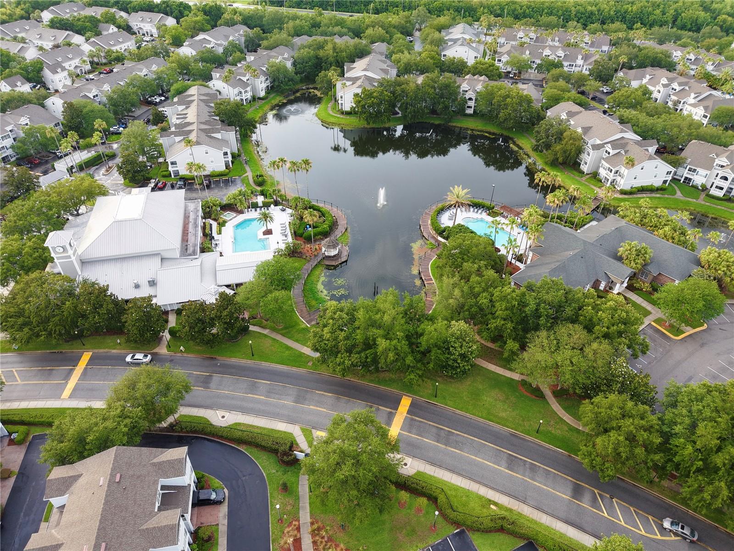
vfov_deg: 56.8
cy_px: 276
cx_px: 367
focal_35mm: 24
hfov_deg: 71.6
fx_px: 509
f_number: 1.8
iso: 140
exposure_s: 1/250
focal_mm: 8.67
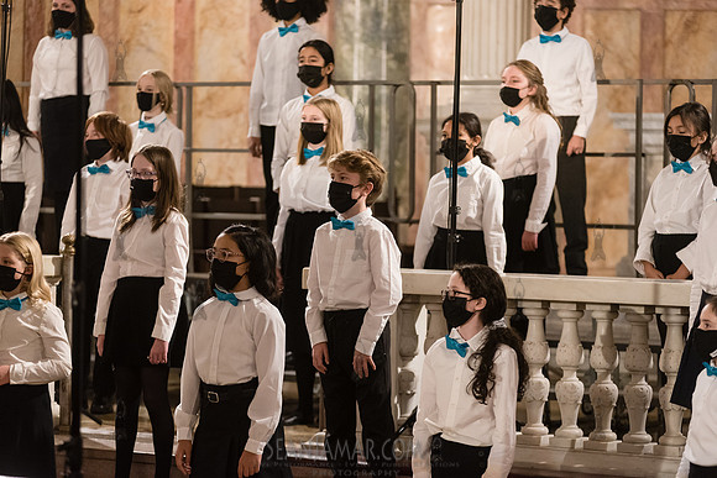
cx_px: 358
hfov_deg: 15.2
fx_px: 2689
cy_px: 239
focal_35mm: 135
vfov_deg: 10.2
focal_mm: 135
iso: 4000
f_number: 4
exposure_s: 1/200
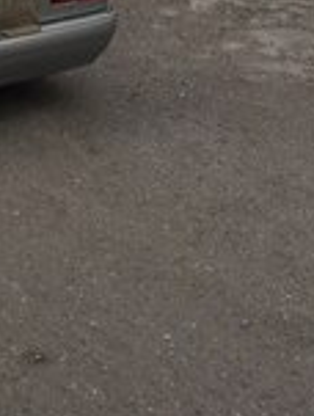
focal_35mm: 95
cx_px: -107
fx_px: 1144
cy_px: -55
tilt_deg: -19.4
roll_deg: +0.5
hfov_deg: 14.9
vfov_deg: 19.6
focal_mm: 4.15
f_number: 2.2
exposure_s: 1/586
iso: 32
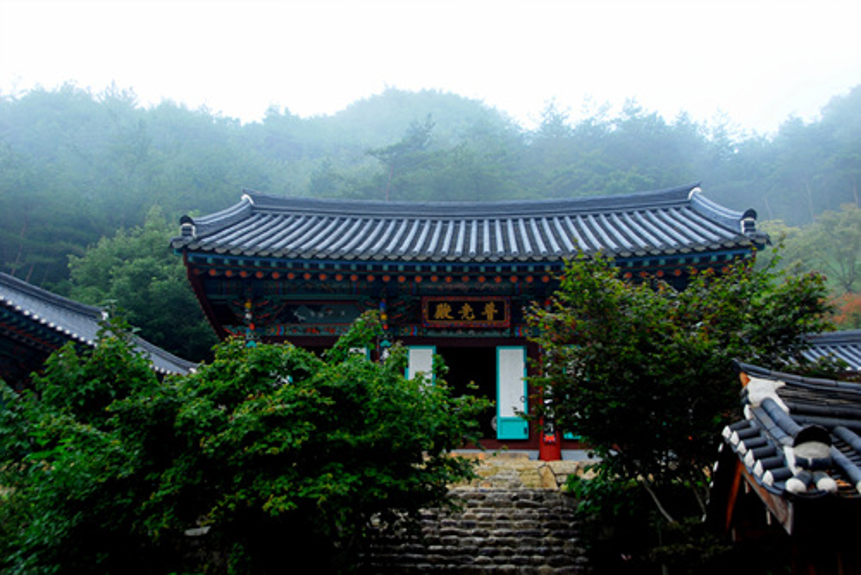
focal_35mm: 44
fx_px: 1041
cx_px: 430
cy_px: 288
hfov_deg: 44.9
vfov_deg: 30.9
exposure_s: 1/50
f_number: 5
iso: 100
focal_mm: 29
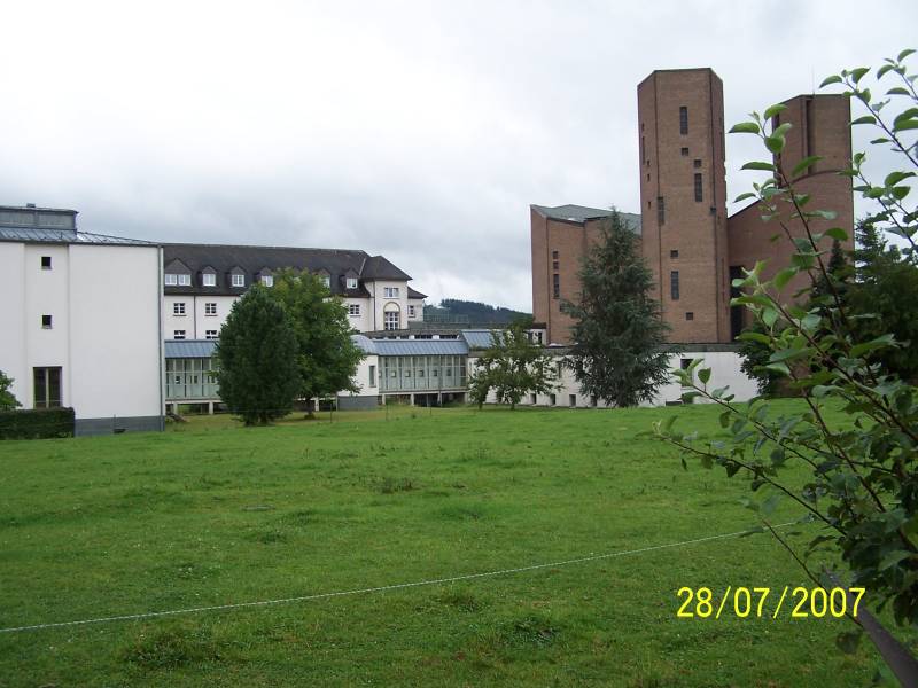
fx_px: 1008
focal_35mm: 38
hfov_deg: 49.0
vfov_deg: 37.7
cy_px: 344
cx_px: 459
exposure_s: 1/500
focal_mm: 6.3
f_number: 2.8
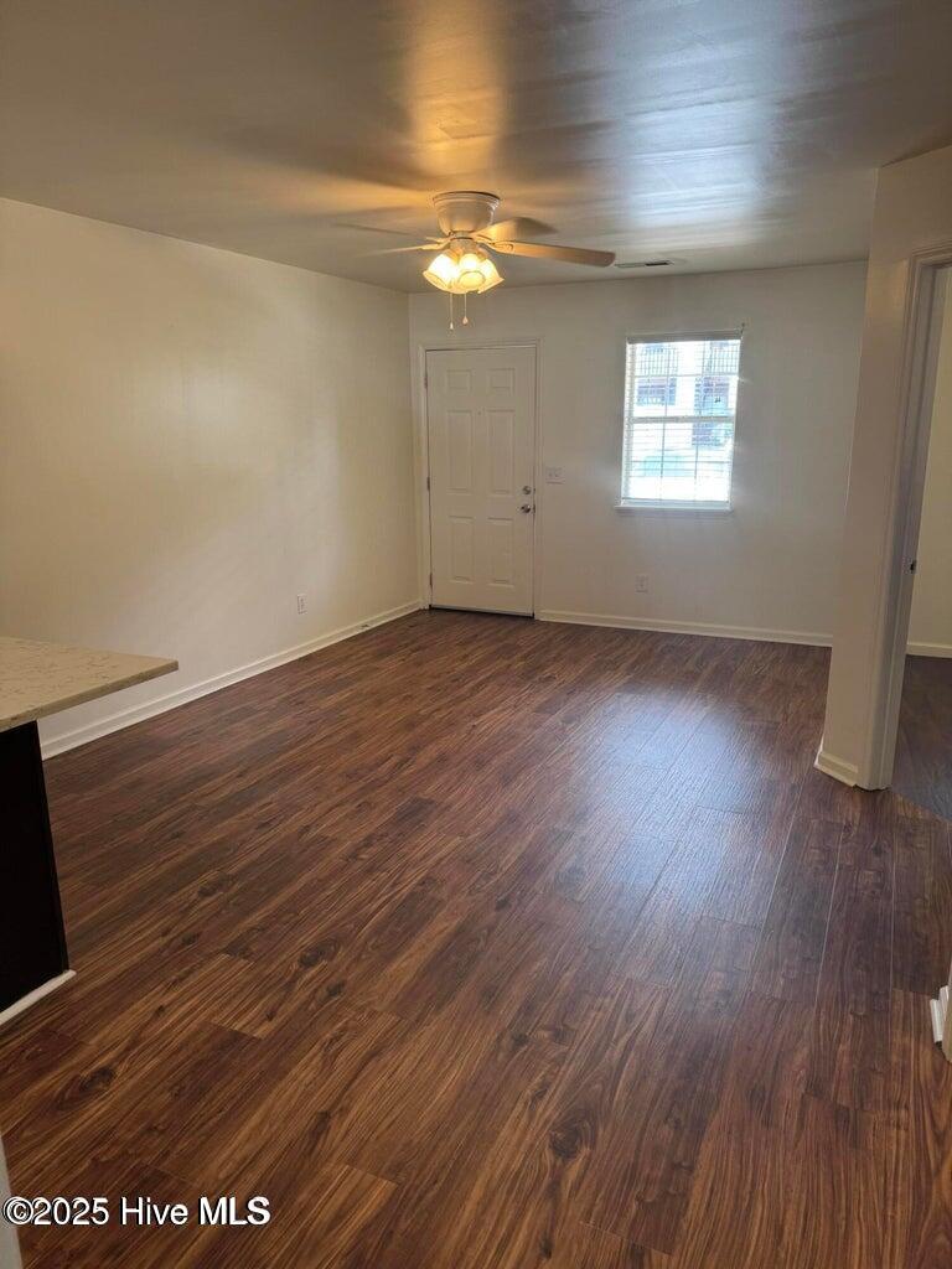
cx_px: 476
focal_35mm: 24
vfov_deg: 71.6
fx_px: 880
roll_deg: +0.9
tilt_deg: -13.3
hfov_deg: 56.8
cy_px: 634
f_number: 1.78
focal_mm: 6.76
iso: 125
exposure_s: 1/60
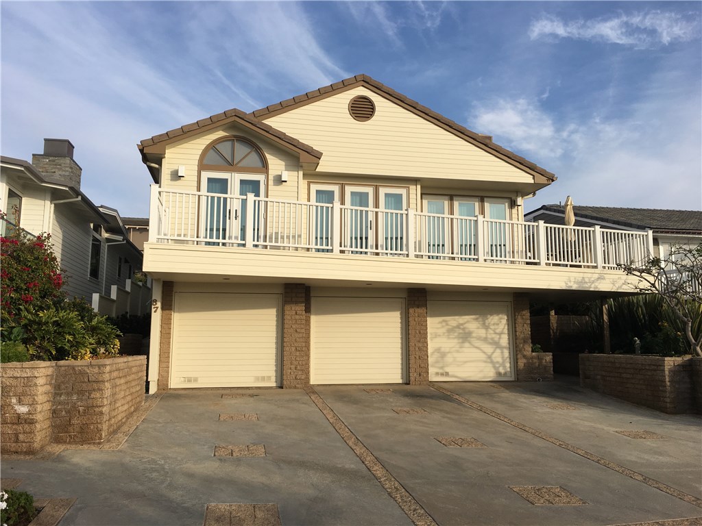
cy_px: 263
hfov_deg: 61.7
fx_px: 588
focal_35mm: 29
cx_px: 351
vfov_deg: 48.2
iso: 25
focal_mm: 4.15
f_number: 2.2
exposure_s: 1/1374
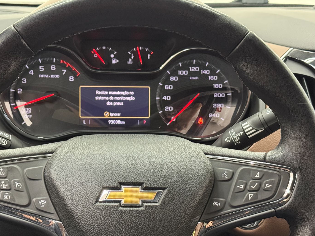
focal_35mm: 67
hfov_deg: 28.9
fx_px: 610
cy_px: 148
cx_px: 133
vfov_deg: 21.9
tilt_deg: -16.9
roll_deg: -1.8
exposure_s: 1/30
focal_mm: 6.76
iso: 500
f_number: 1.78
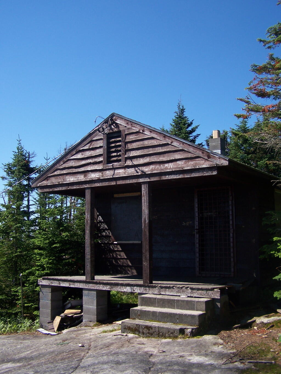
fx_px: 411
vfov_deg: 49.0
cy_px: 187
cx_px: 140
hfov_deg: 37.7
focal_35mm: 38
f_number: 2.8
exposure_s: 1/1000
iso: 80
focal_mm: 6.3
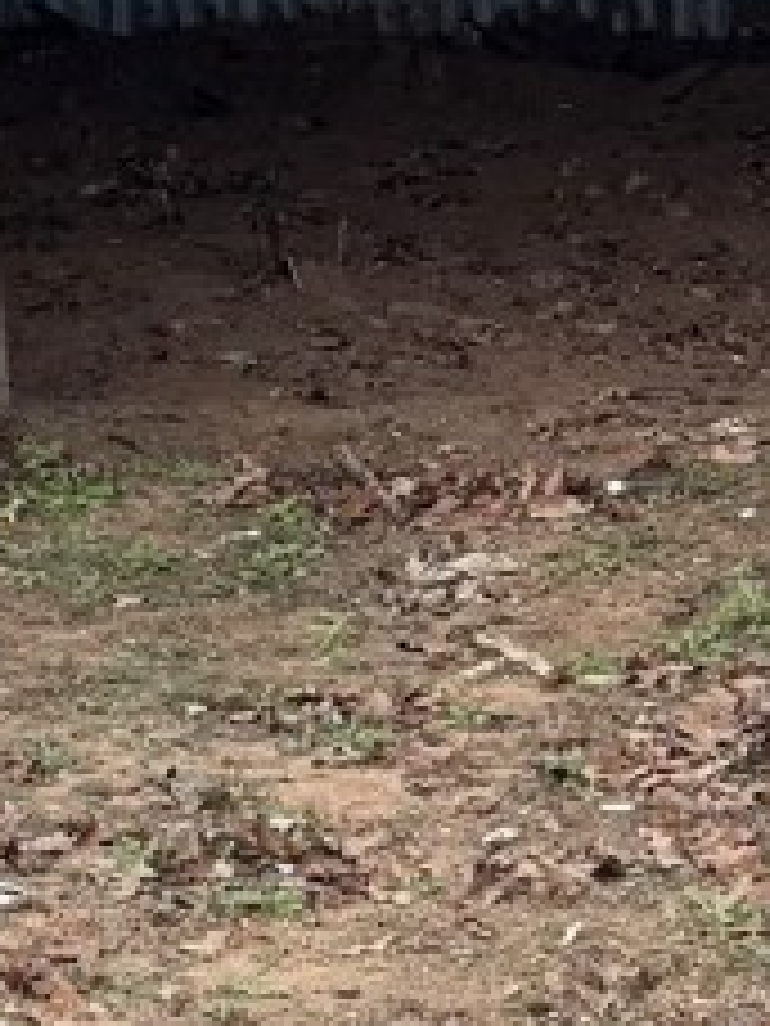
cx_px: -131
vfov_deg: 12.0
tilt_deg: -7.7
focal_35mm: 162
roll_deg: -0.3
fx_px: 4805
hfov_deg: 9.1
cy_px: -130
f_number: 1.78
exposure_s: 1/1285
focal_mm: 6.76
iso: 80
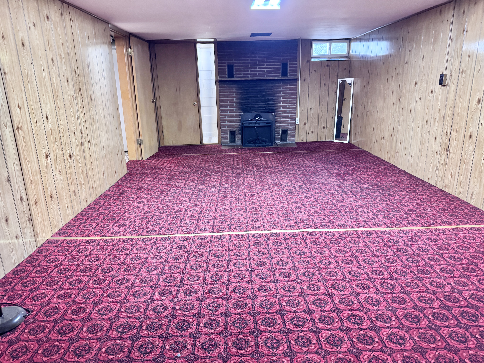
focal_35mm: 24
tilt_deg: -16.5
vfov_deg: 56.8
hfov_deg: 71.6
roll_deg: +1.7
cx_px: 242
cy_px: 182
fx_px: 336
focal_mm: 6.76
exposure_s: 1/40
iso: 800
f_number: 1.78
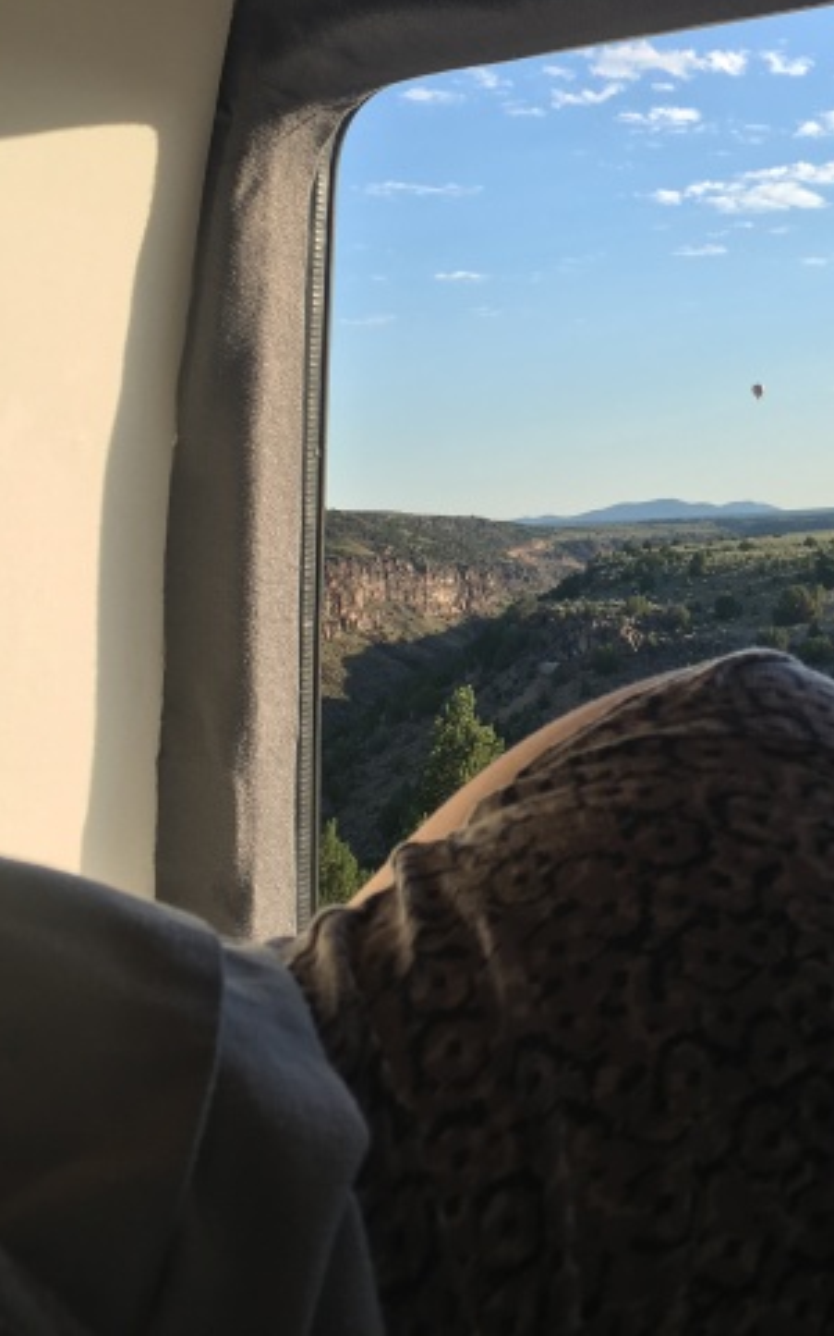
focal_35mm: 51
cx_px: 701
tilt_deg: +0.4
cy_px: 507
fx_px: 1856
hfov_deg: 24.8
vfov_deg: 39.3
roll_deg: +2.3
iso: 25
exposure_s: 1/927
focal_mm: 4.15
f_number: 2.2
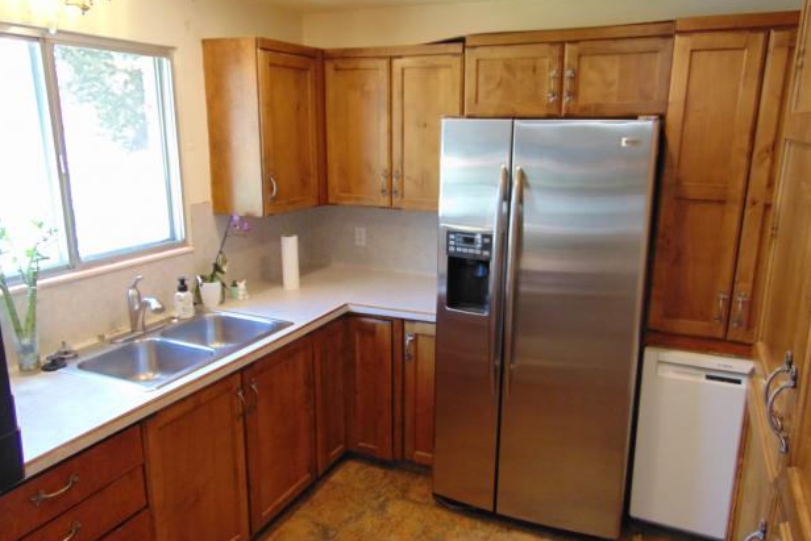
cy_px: 279
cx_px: 416
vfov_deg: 47.9
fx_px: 608
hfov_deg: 67.4
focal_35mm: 27
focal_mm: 4.5
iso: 320
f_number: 3
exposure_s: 1/40
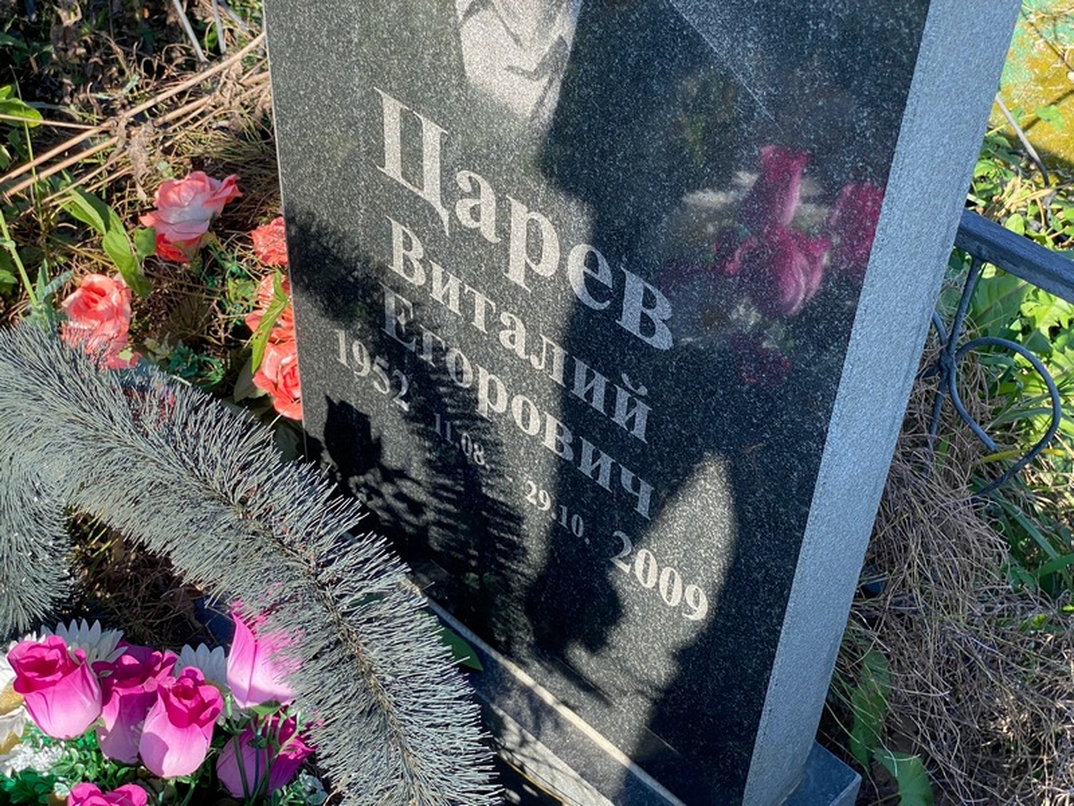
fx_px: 1613
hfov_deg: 36.8
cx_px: 537
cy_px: 403
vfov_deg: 28.0
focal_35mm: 52
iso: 20
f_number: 2
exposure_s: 1/400
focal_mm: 6
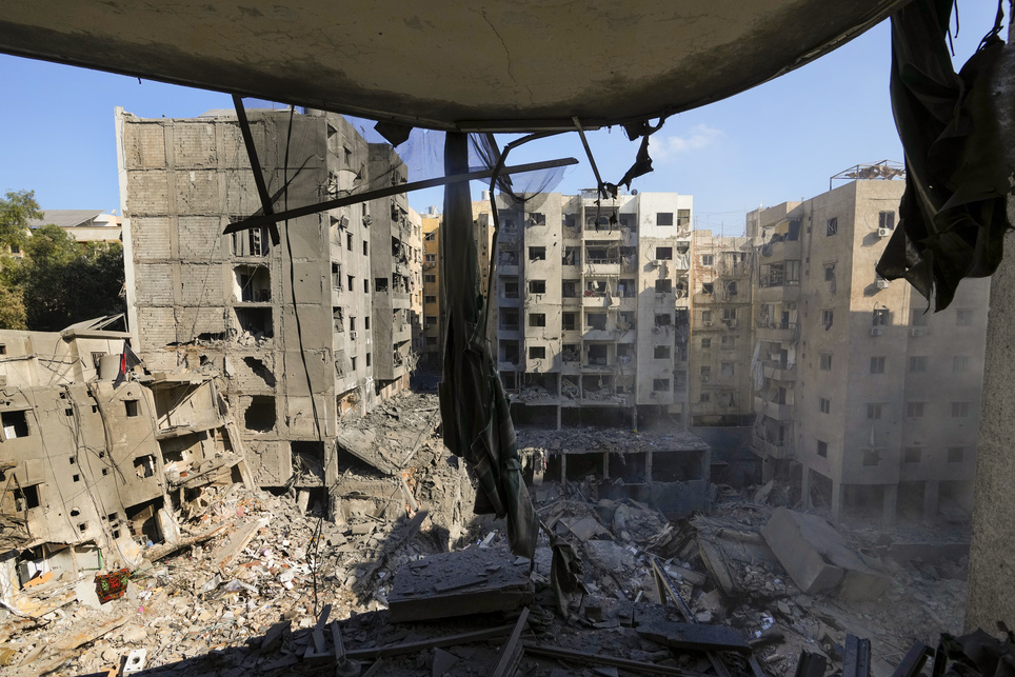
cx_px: 520
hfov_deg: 93.2
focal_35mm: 17
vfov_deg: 70.4
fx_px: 479
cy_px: 352
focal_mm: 16
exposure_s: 1/1600
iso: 500
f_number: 7.1
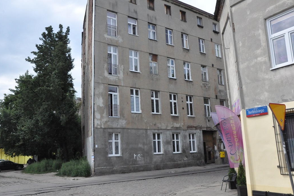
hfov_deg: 57.9
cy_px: 99
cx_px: 145
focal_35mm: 33
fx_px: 266
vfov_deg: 40.5
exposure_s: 1/1000
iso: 3200
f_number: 16
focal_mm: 21
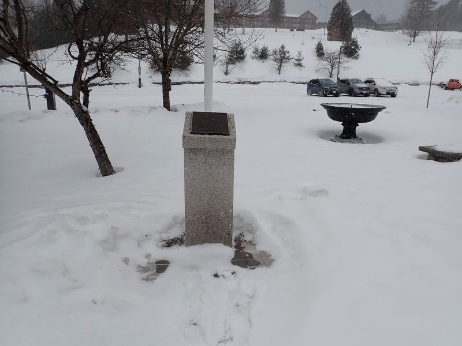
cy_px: 173
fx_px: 334
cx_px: 231
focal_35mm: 25
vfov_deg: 54.9
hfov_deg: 69.4
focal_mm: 4.5
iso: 100
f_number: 2.8
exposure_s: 1/640
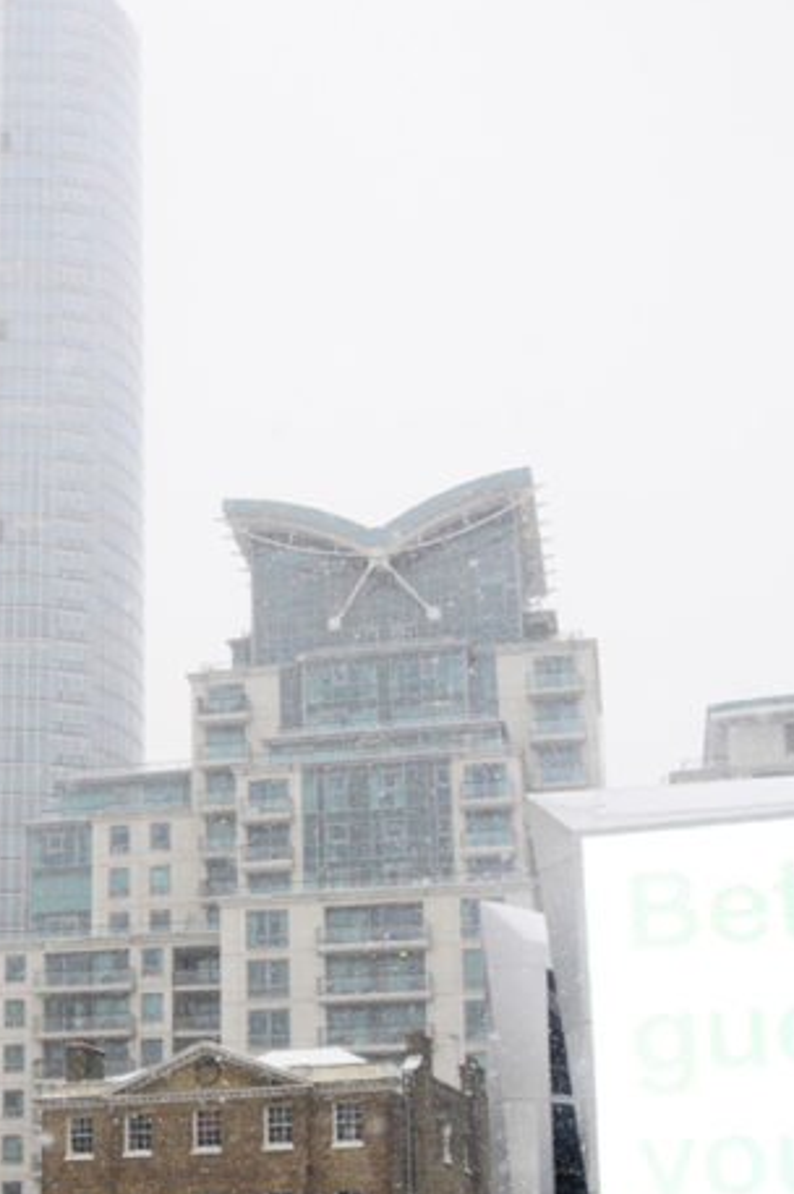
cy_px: 888
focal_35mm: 57
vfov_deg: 34.3
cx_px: 10
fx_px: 1892
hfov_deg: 22.8
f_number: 3.5
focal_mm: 17
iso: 640
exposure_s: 1/1000
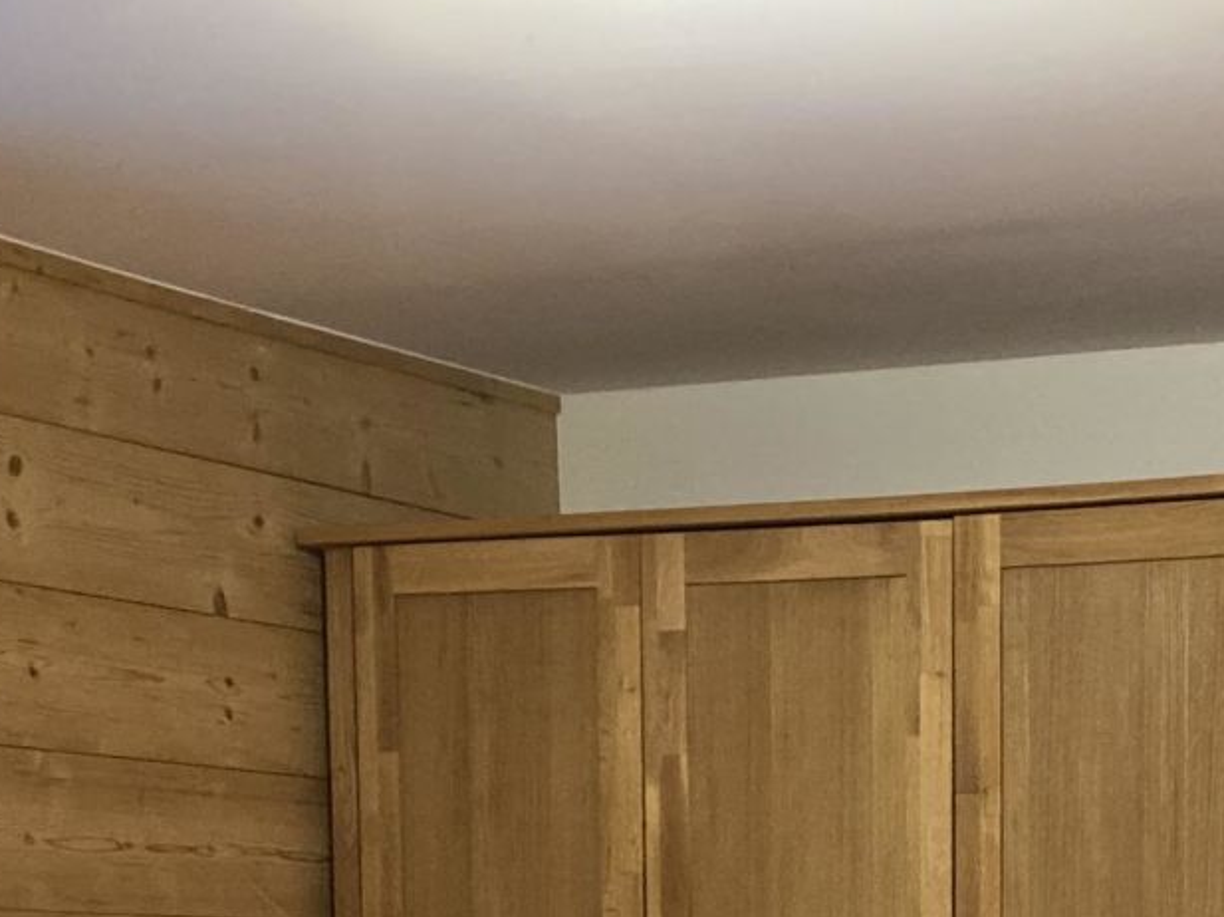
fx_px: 3287
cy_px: 1493
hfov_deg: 20.8
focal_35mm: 93
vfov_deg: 14.5
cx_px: 1018
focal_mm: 3.99
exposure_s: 1/33
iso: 320
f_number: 1.8
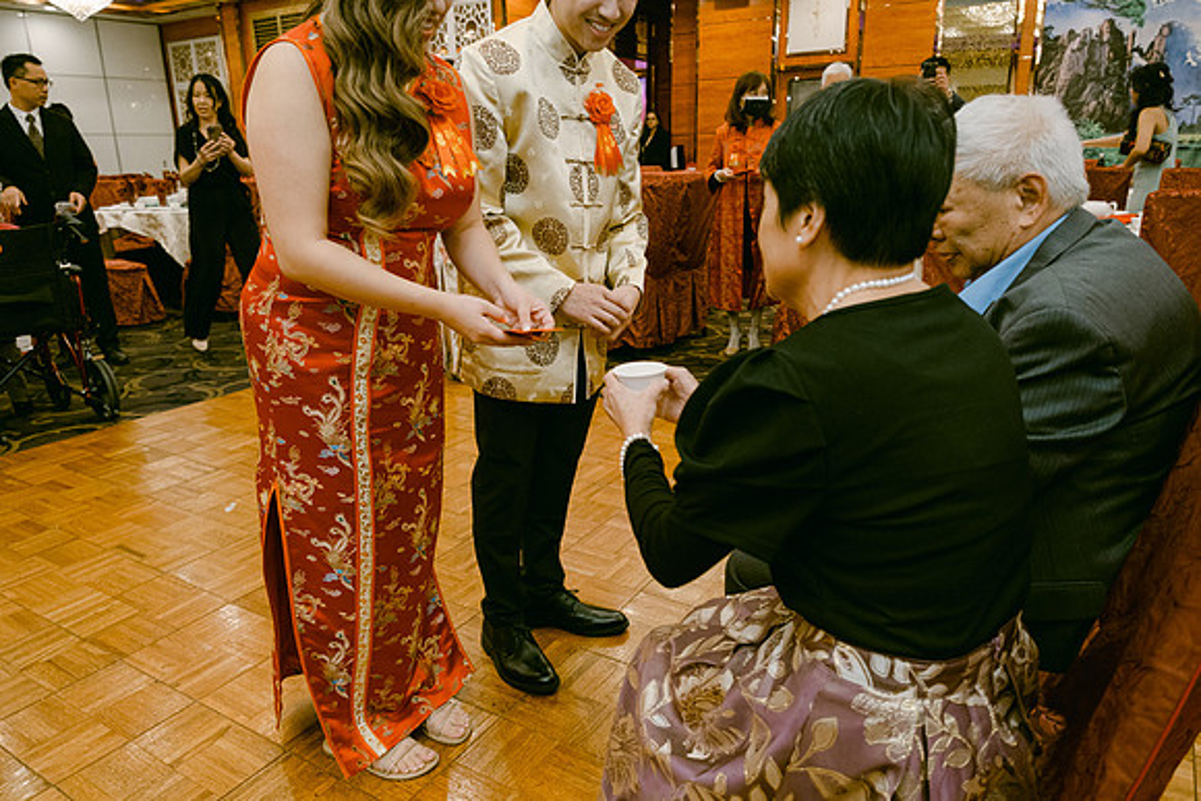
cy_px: 417
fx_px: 834
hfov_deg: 71.5
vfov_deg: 51.3
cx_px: 576
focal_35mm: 25
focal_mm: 16
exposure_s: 1/125
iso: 1000
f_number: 2.8
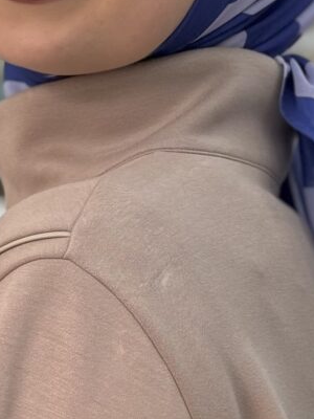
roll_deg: -0.9
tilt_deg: +1.4
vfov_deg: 13.7
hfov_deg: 10.3
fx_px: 1742
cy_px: 185
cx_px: 94
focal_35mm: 144
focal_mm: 6.76
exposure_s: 1/170
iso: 50
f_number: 1.78
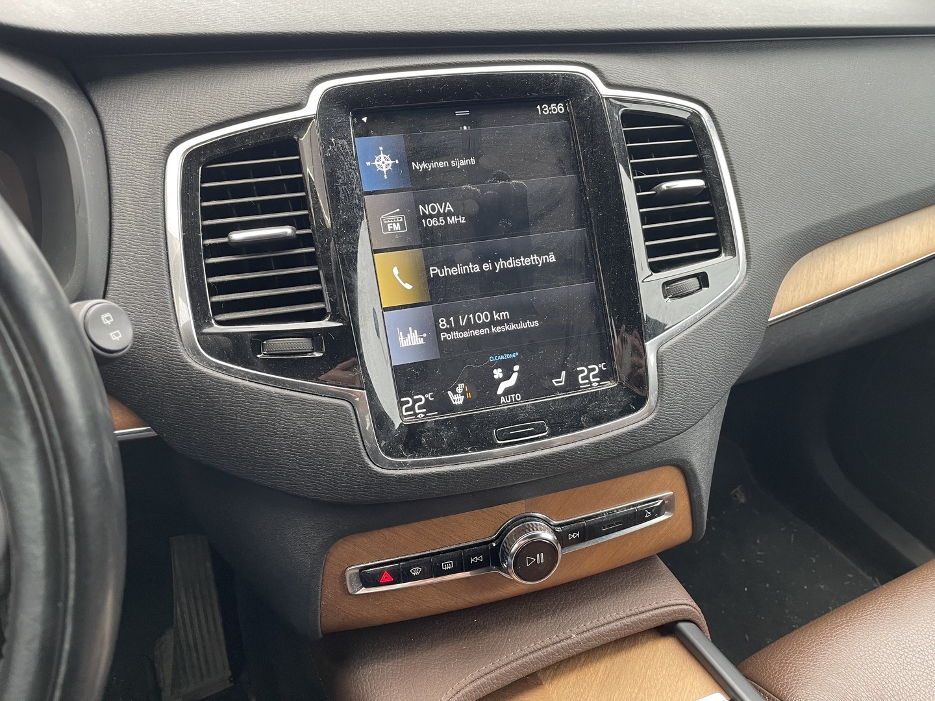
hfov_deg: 67.3
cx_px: 468
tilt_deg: -33.0
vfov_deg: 53.1
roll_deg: -0.3
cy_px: 350
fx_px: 702
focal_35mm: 26
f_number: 1.6
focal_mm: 4.2
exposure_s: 1/69
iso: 125
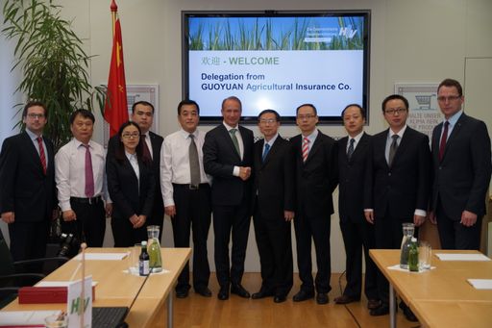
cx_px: 246
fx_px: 717
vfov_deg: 25.7
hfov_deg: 37.9
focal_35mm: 52
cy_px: 164
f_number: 3.5
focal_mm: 35
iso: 200
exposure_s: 1/60
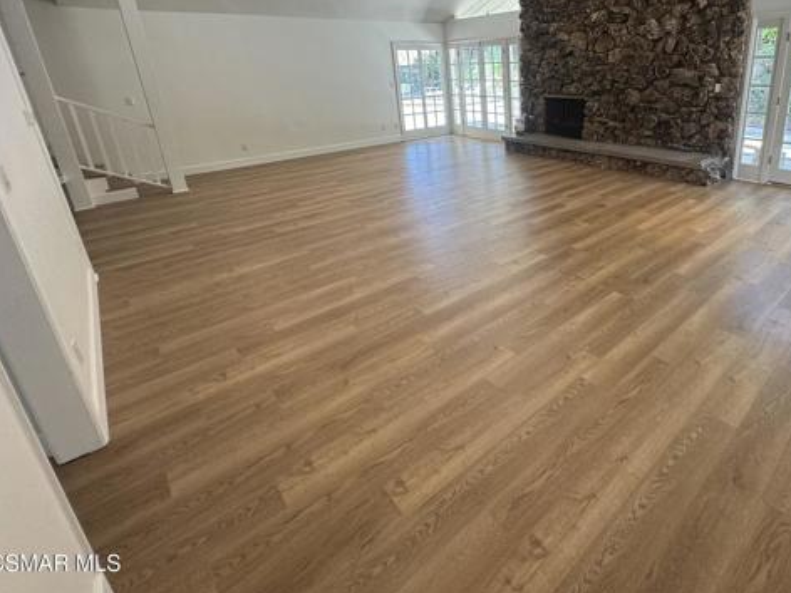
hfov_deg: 82.1
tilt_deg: -16.1
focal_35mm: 19
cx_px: 521
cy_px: 198
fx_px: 434
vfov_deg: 66.8
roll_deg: +0.4
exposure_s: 1/120
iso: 125
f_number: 2.2
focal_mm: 2.22
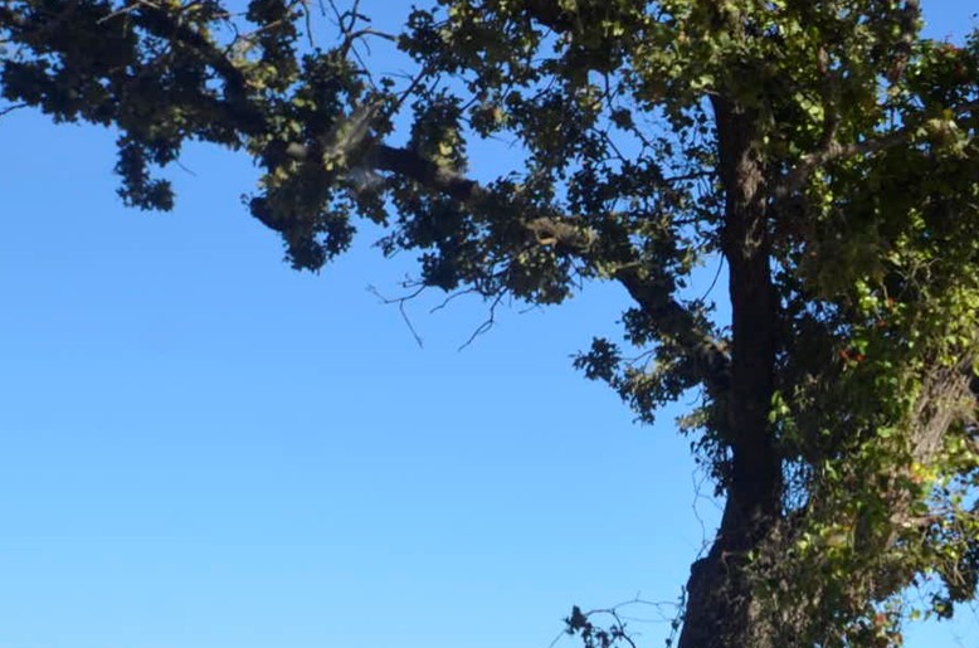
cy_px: 545
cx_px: 1262
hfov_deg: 24.8
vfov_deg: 18.8
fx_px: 1937
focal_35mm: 71
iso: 110
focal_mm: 17
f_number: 8
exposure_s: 1/250
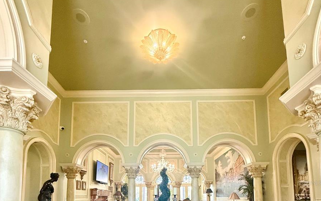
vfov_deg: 52.1
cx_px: 160
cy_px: 183
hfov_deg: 85.1
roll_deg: +0.0
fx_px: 175
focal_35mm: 20
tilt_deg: +5.7
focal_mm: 2.22
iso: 640
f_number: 2.2
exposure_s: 1/120
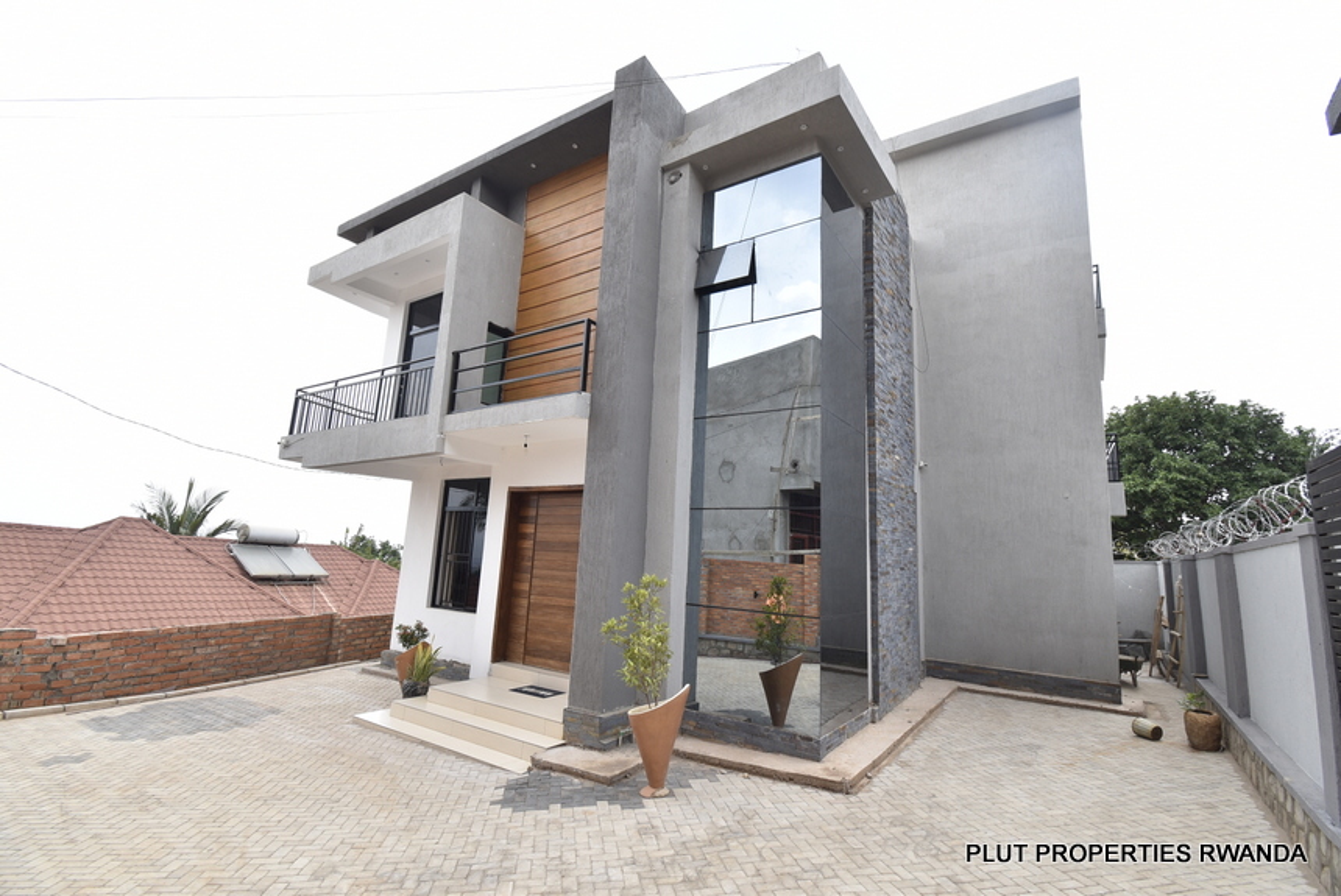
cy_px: 448
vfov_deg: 77.4
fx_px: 559
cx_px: 670
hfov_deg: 100.3
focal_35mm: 15
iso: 100
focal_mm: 10
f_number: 8
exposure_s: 1/60
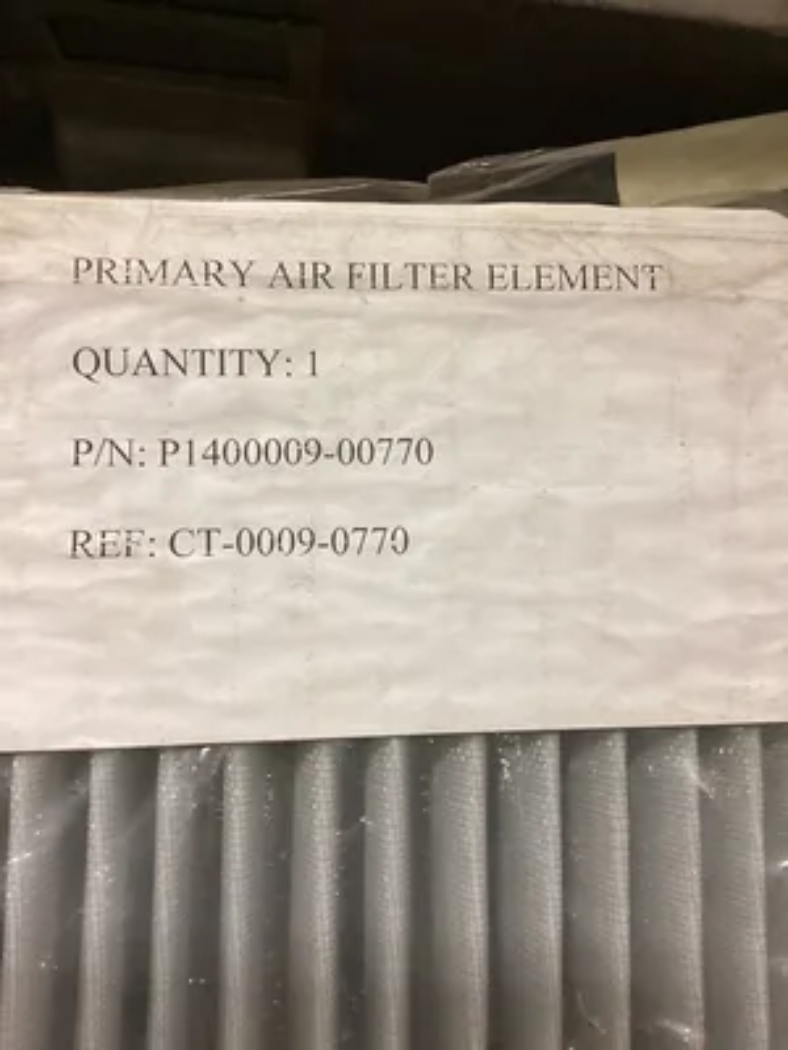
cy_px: 525
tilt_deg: -80.1
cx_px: 394
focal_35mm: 31
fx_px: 941
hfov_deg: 45.4
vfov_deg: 58.4
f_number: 2.4
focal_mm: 3.3
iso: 320
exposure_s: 1/60
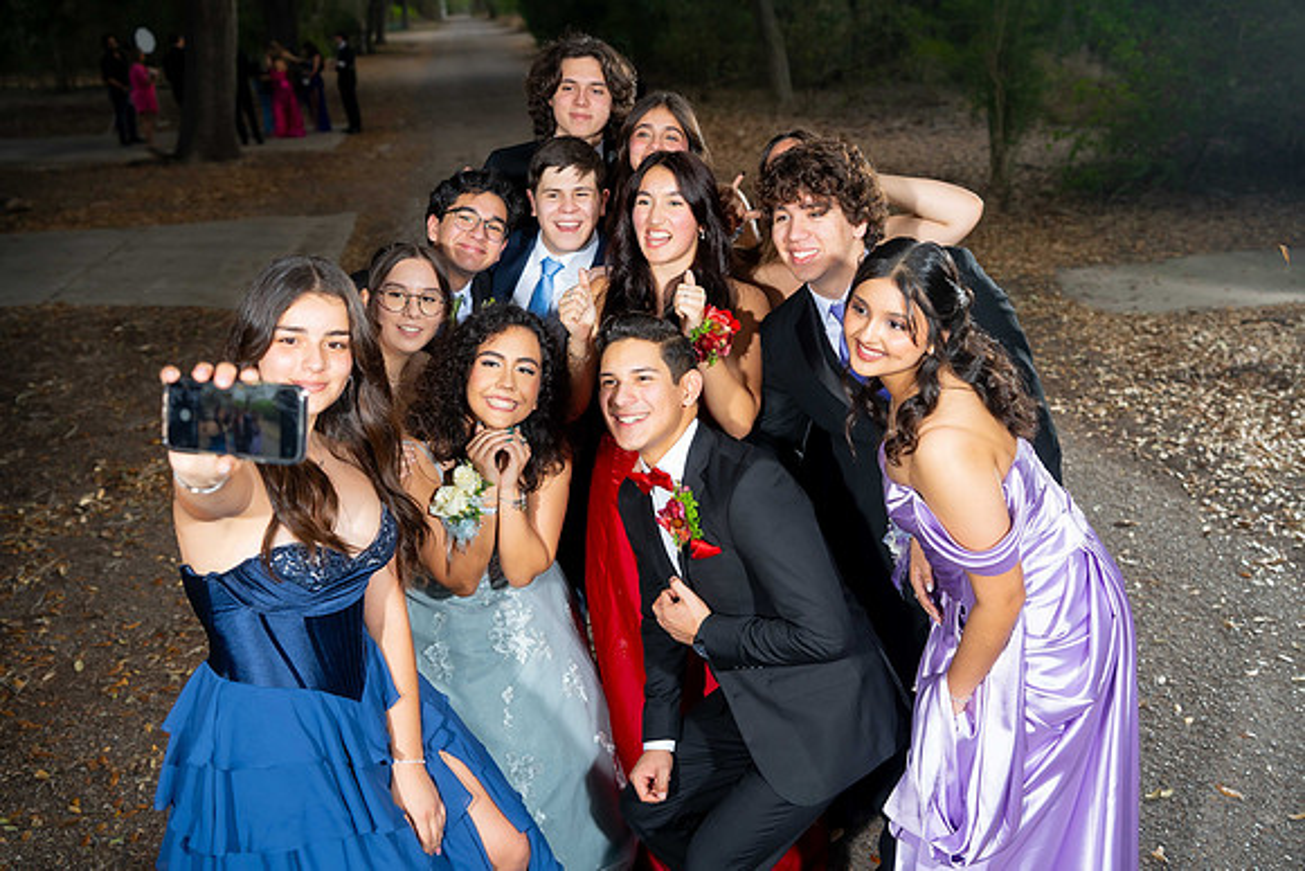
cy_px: 436
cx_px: 652
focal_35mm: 35
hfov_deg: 54.4
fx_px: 1269
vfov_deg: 37.9
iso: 200
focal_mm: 35
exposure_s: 1/200
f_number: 3.2
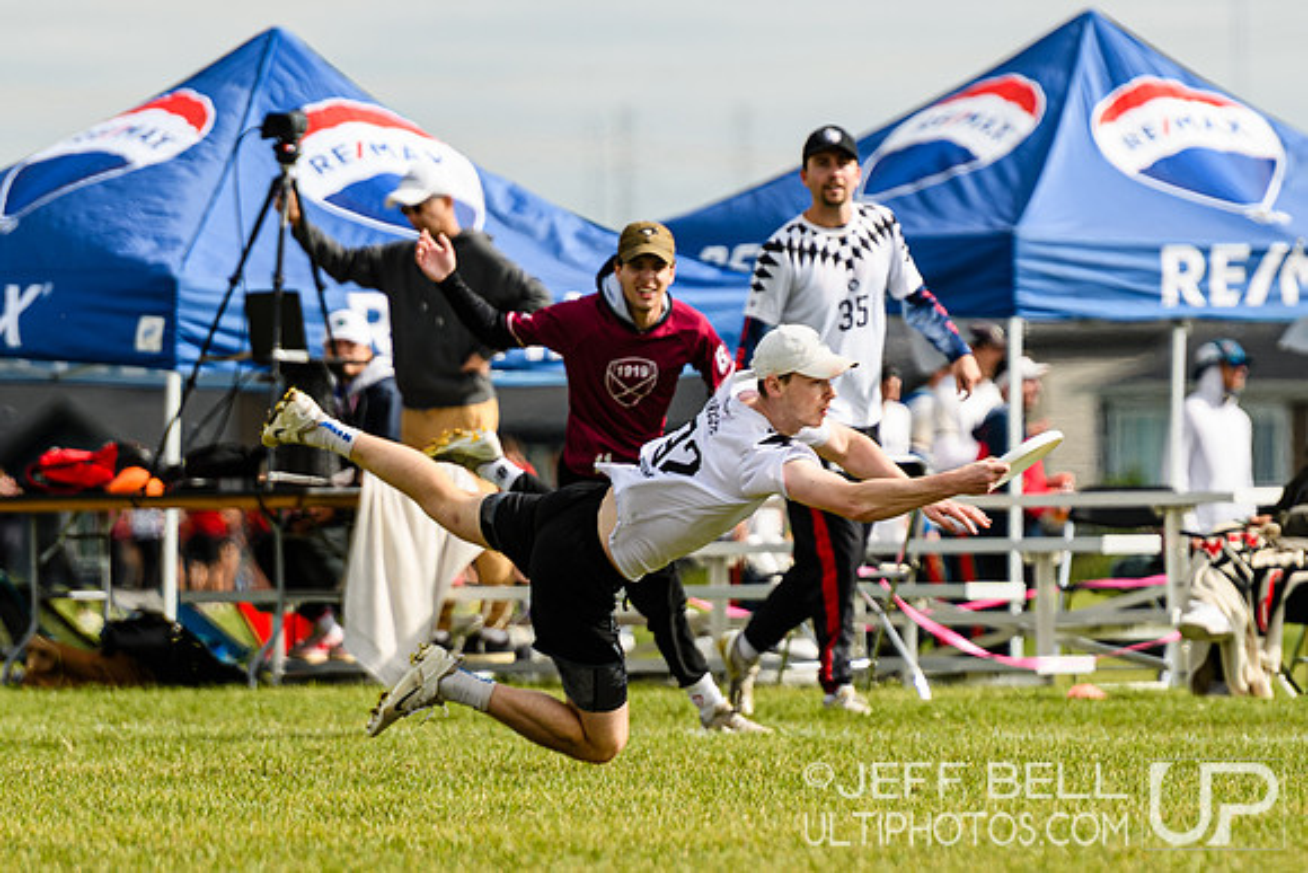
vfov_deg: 2.5
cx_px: 907
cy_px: 427
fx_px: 19927
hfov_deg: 3.8
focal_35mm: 548
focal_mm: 200
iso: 100
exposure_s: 1/1600
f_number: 3.2
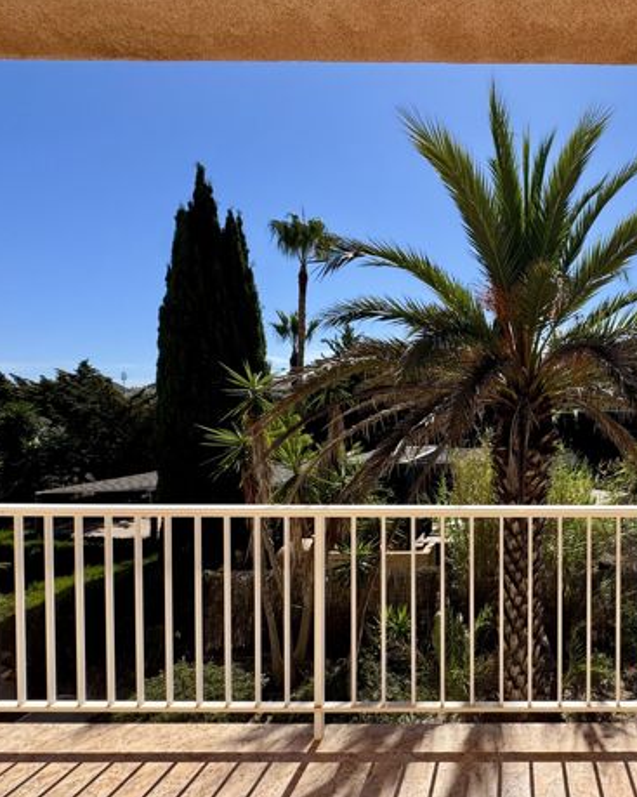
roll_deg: -0.1
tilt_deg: -0.5
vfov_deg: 77.6
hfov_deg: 58.2
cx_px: 546
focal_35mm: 21
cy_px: 408
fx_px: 495
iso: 50
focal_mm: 2.22
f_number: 2.2
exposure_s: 1/1637
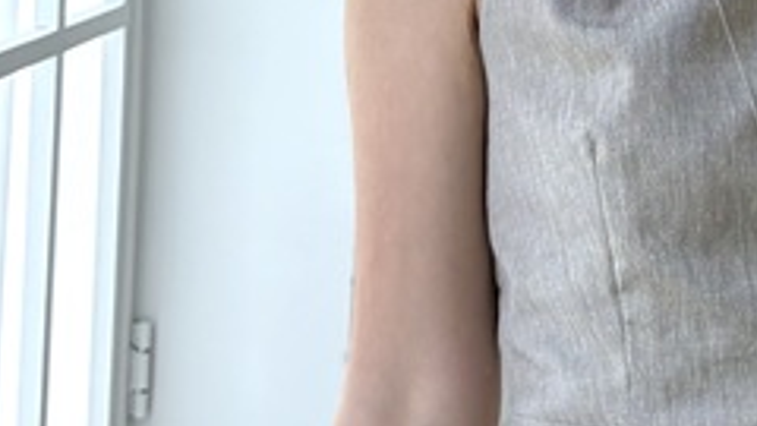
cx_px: 735
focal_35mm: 118
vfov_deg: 10.2
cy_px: -28
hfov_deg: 17.8
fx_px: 2369
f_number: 1.6
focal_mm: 5.96
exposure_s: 1/120
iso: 100
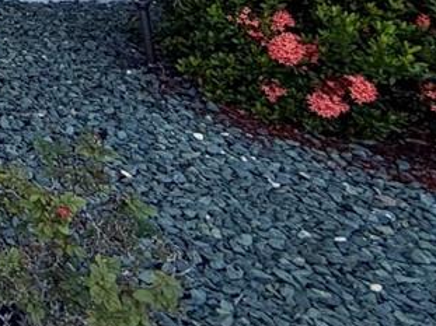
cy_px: -326
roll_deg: +0.3
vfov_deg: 16.0
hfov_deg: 16.0
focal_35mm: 72
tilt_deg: +0.8
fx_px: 907
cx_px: -557
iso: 40
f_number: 2.2
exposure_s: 1/220
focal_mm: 2.22
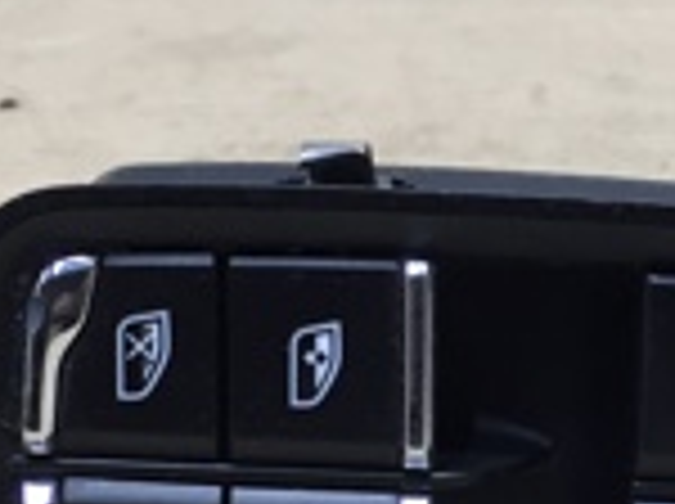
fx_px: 2414
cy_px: 585
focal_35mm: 124
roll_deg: -1.8
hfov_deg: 15.7
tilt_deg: -26.3
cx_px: 612
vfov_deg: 11.7
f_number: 2.2
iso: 80
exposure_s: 1/33
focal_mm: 4.15
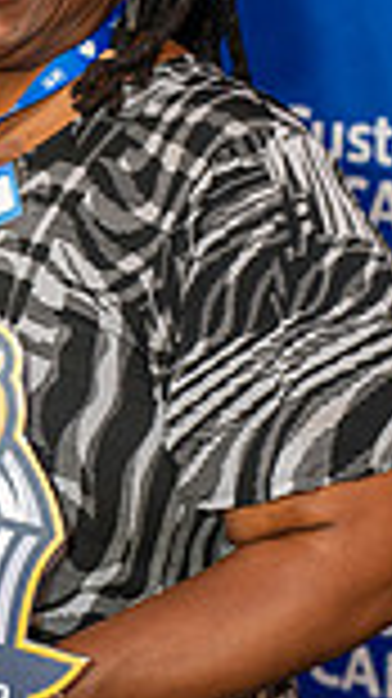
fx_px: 2536
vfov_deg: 15.7
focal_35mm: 137
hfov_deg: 8.8
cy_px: 252
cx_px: -18
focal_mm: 45
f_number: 4
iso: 1250
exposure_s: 1/160
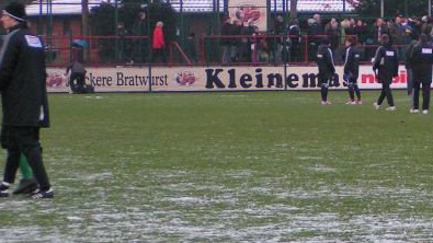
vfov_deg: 4.2
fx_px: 3317
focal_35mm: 289
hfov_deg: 7.4
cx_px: 423
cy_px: 92
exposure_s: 1/125
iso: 200
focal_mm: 20
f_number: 3.5
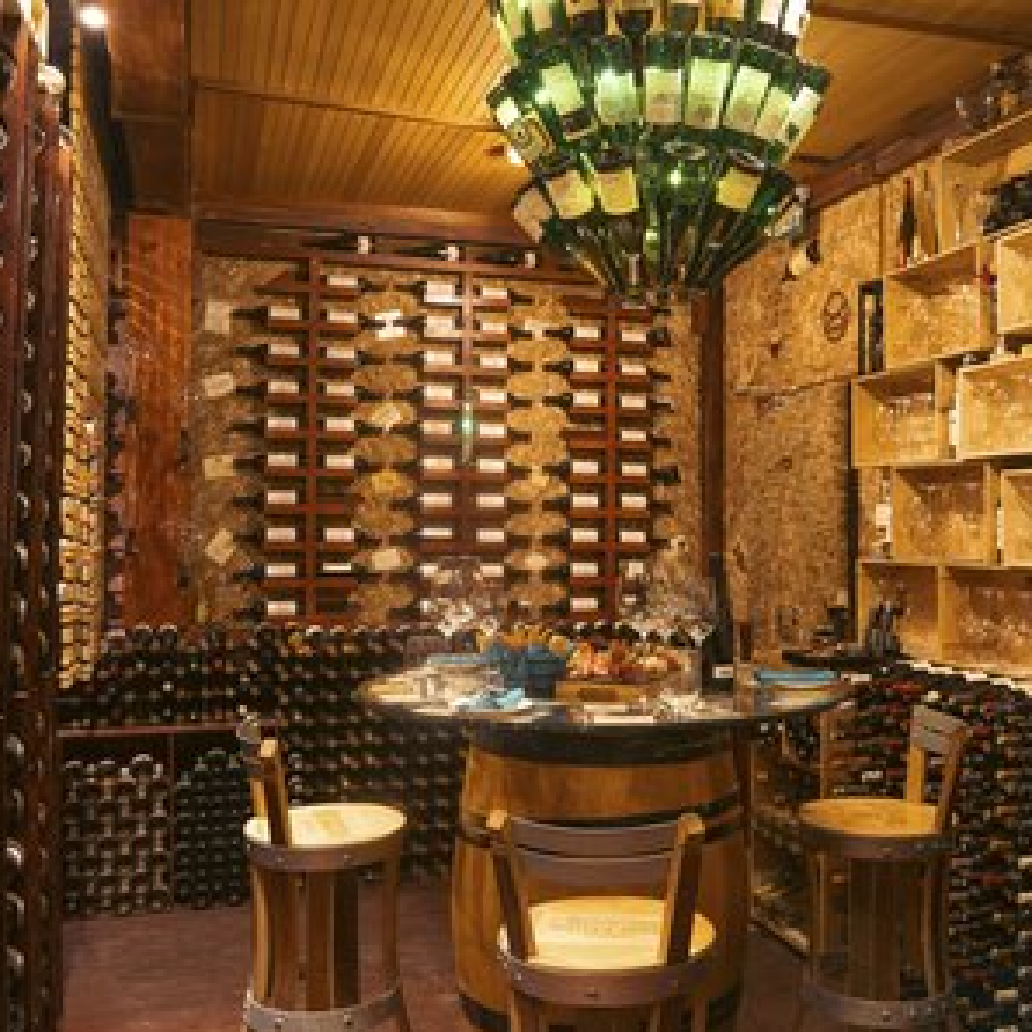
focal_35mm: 35
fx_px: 1181
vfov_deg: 47.2
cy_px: 497
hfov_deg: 46.9
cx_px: 622
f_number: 8
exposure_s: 1/1.25
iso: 800
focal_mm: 25
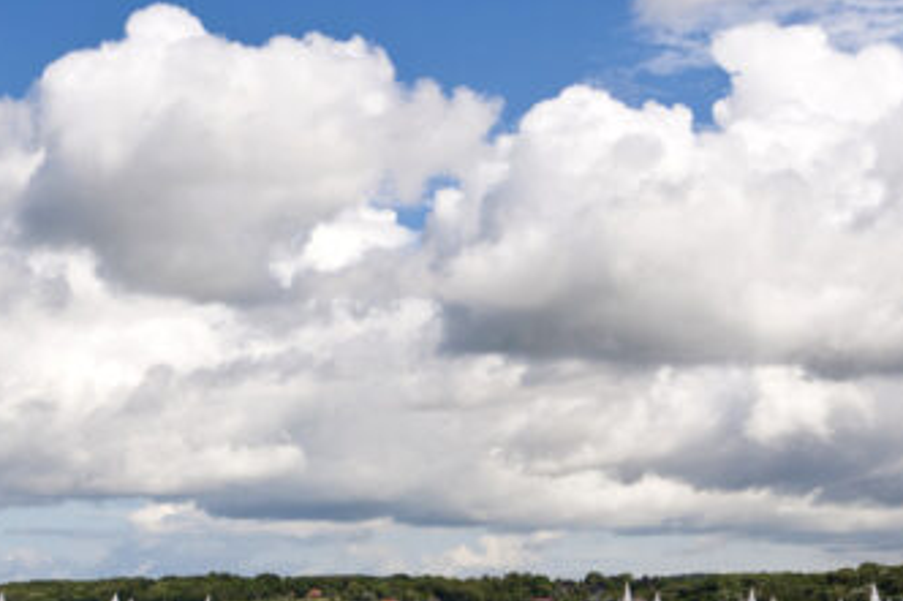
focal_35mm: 74
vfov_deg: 18.2
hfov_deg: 27.2
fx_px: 1855
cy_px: 515
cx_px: 313
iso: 200
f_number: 11
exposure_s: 1/500
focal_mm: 32
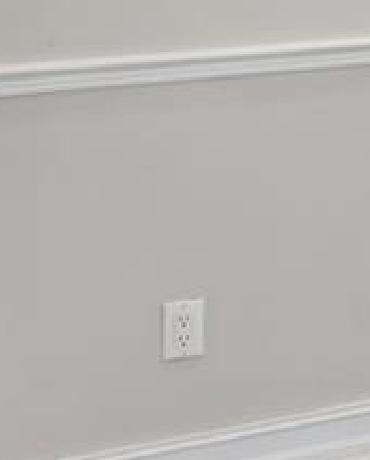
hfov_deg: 9.3
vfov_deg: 16.1
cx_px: 1258
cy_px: -168
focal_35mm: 112
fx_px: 1529
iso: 400
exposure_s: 1/20
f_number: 8
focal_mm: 16
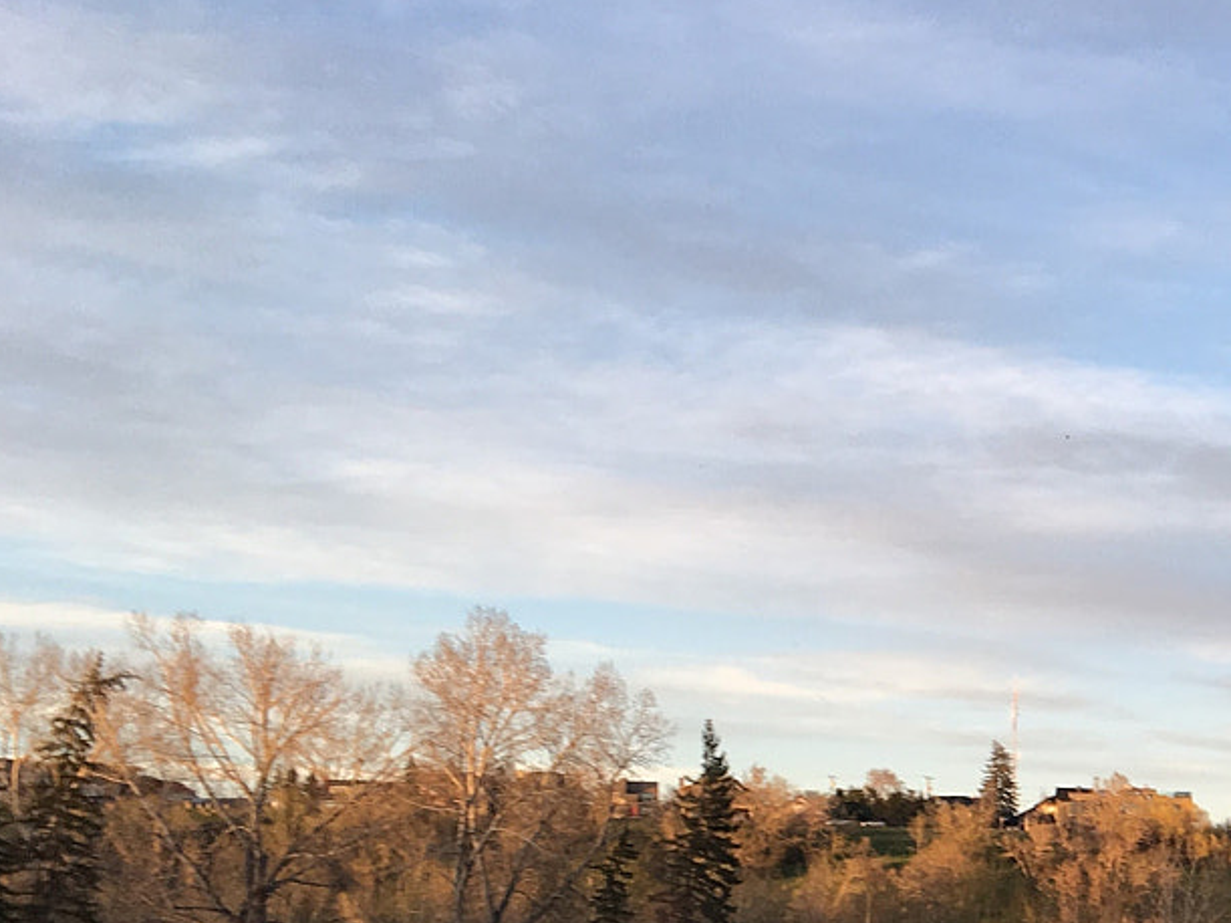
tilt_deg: -0.1
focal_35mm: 76
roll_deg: +0.1
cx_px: 1569
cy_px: 945
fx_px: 2702
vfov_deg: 18.8
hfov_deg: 23.0
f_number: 2.2
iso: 25
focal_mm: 4.15
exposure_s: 1/120
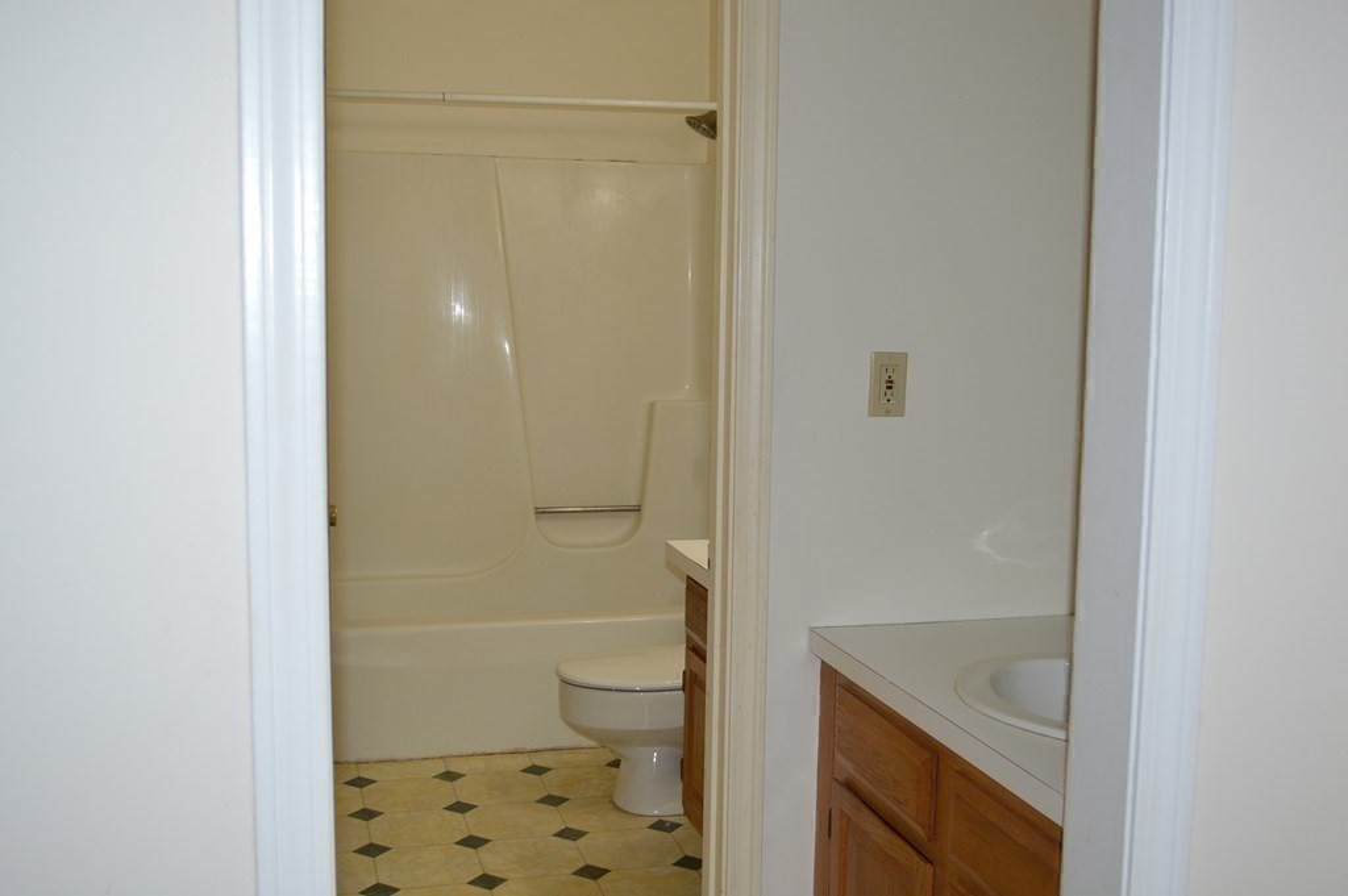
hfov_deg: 49.6
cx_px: 674
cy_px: 448
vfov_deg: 34.2
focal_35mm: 39
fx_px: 1459
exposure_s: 1/60
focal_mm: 26
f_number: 4.2
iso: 500
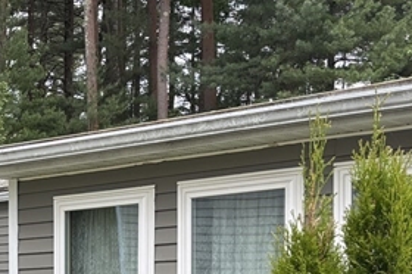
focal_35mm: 99
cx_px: -21
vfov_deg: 13.5
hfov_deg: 19.9
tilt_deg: +0.0
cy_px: 318
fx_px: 1132
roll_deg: -0.3
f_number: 1.6
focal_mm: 5.96
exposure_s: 1/432
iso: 50
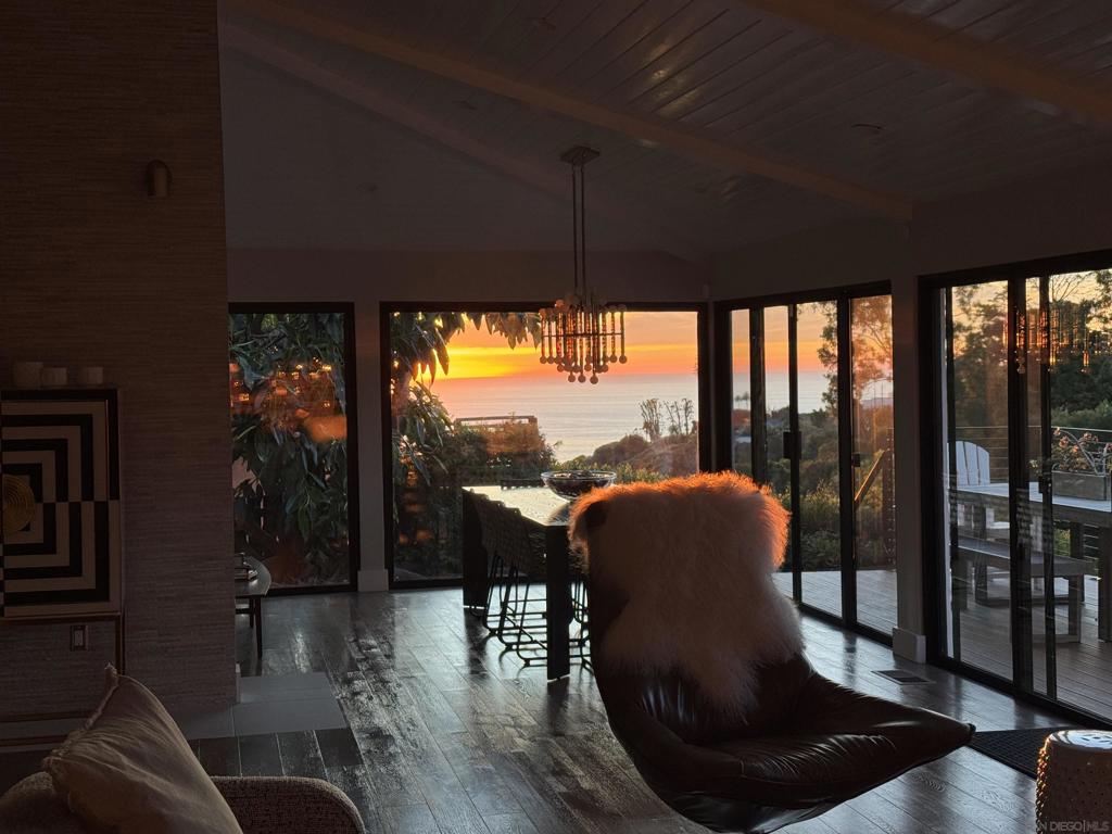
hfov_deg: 39.7
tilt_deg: -2.3
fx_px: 1542
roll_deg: +0.6
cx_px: 556
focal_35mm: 48
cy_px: 417
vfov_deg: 30.3
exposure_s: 1/121
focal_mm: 6.76
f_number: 1.78
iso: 80
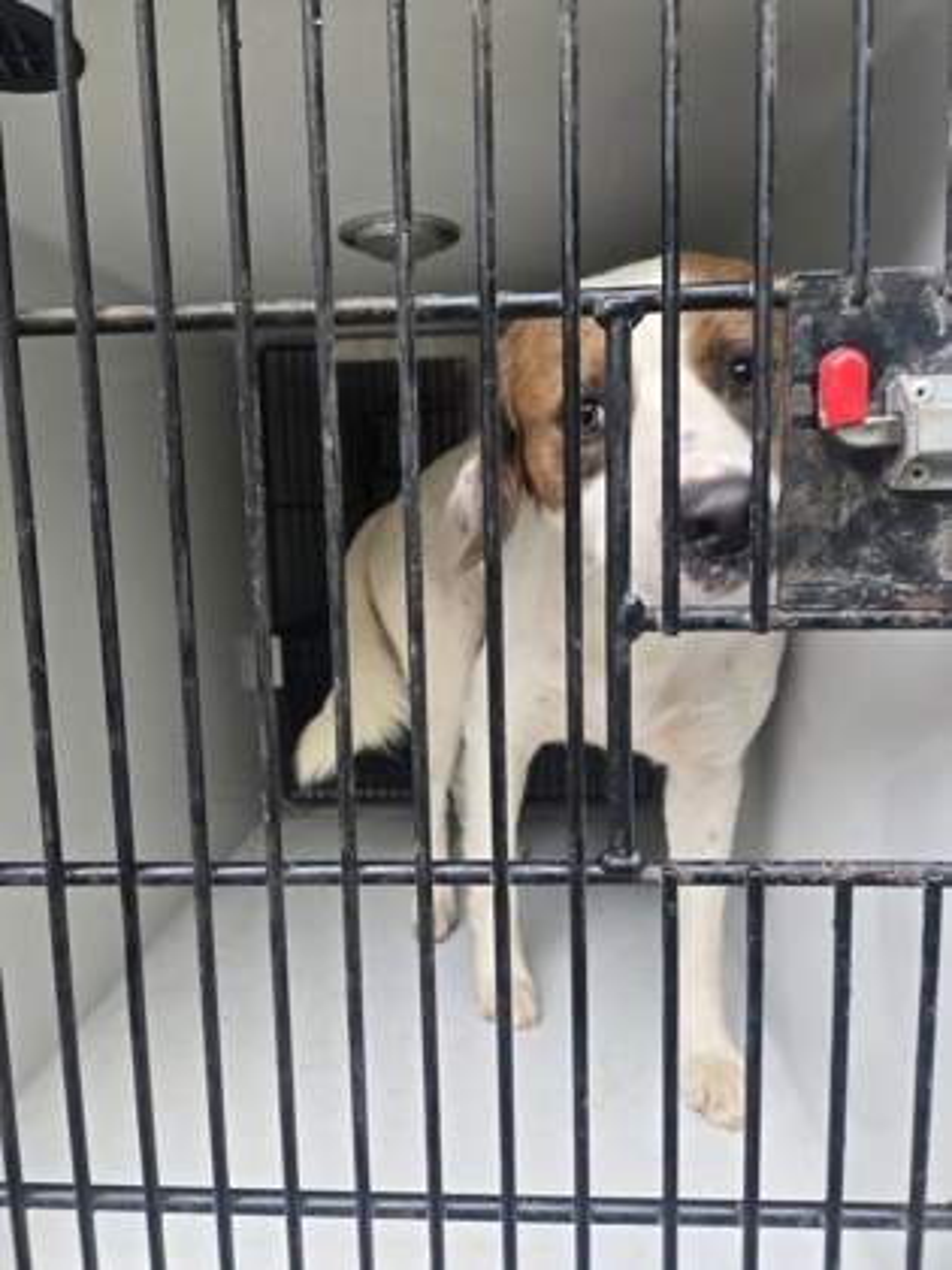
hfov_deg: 58.9
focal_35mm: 23
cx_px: 476
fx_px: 843
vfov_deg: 73.9
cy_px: 635
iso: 160
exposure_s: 1/120
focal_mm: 5.4
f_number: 1.8
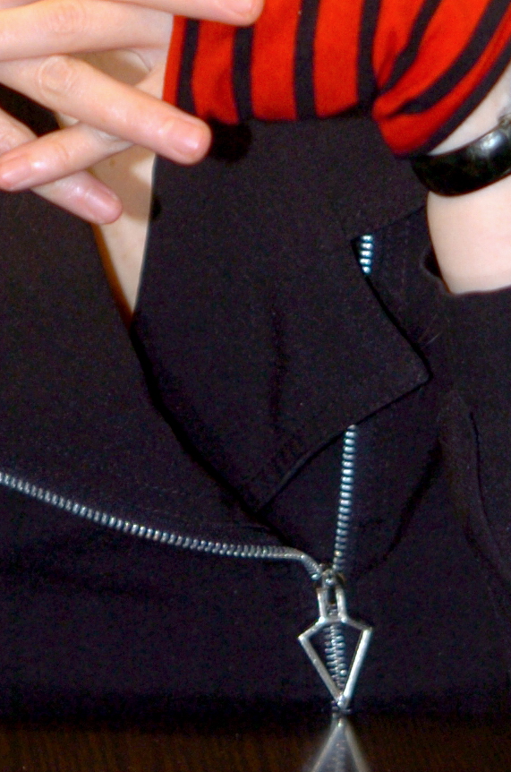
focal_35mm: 364
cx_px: 152
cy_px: -19
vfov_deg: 5.7
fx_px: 7793
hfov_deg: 3.8
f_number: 2.8
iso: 200
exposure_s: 1/60
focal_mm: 85
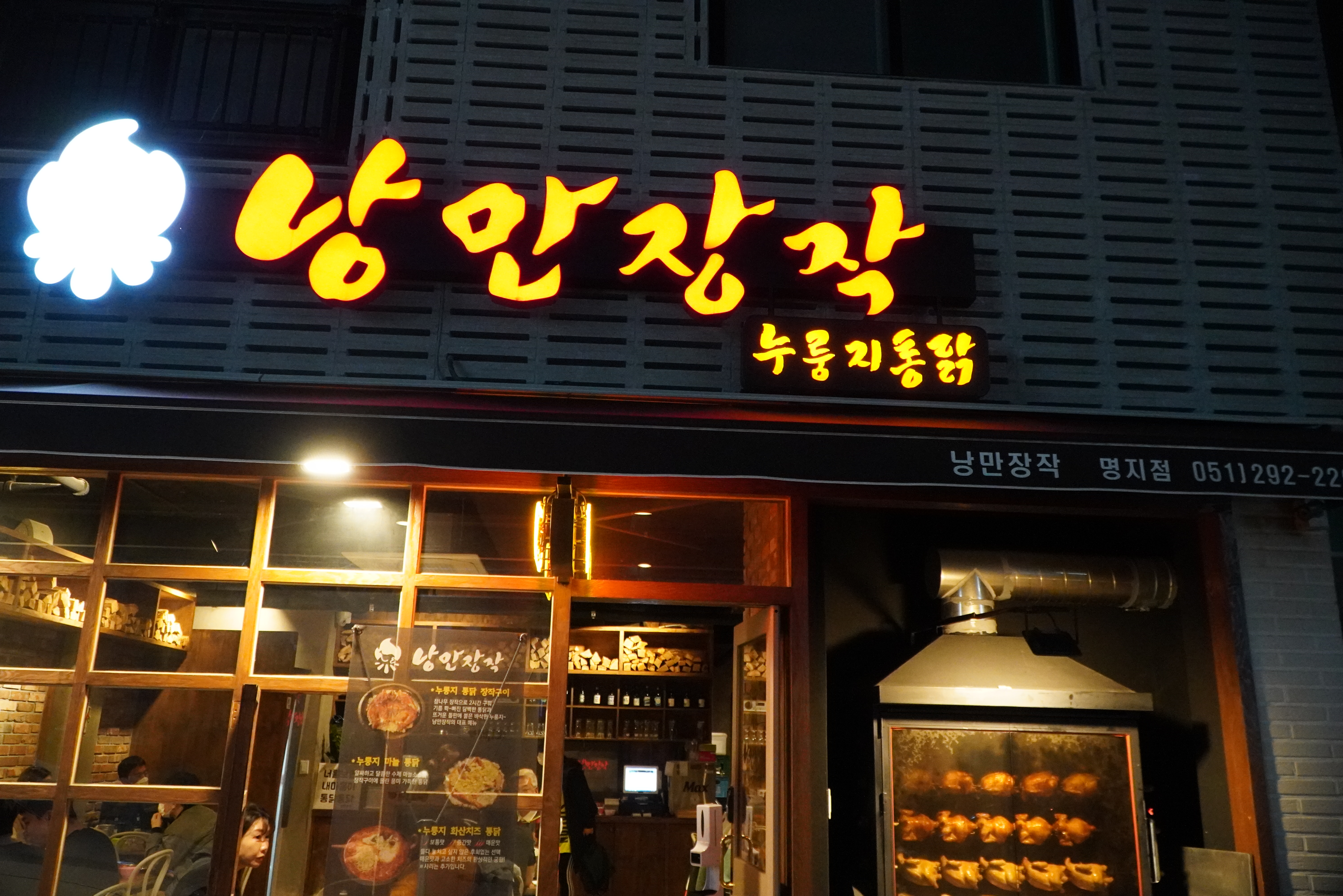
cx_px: 672
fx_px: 1007
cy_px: 448
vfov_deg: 47.9
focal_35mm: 27
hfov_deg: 67.4
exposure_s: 1/160
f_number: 4
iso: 6400
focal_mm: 18
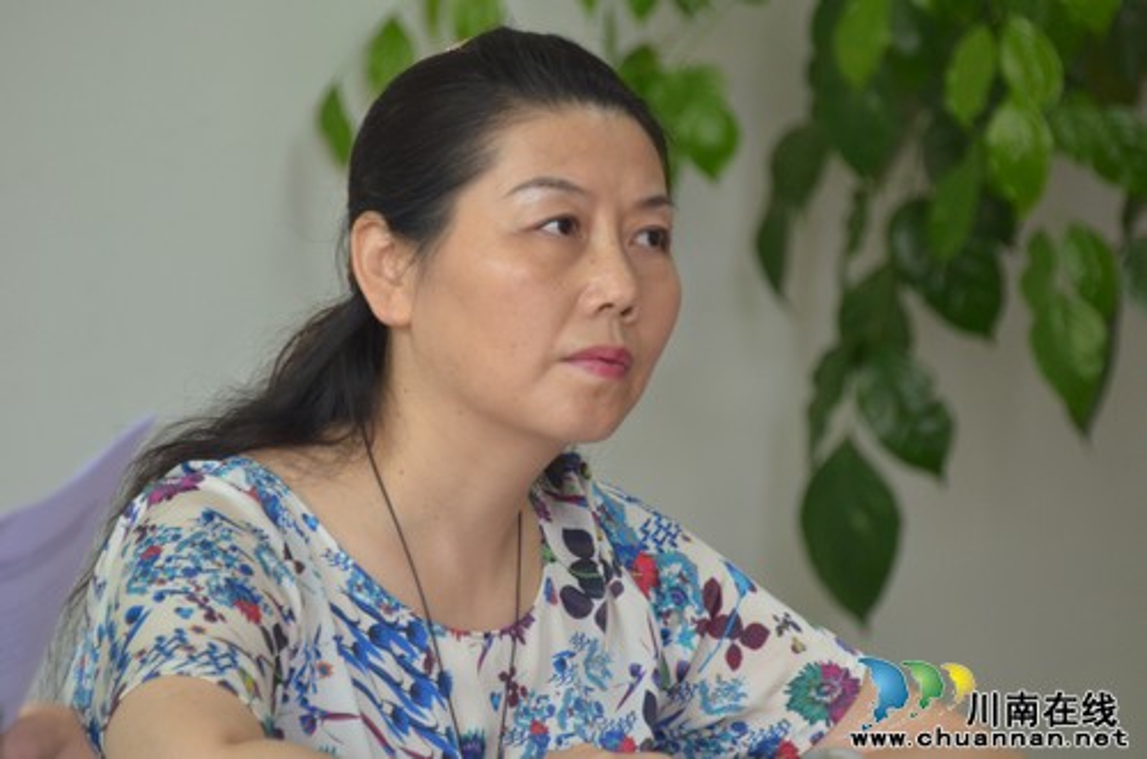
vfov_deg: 3.6
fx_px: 11921
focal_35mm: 375
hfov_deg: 5.5
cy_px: 380
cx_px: 574
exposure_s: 1/60
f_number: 5.6
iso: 1600
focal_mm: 250
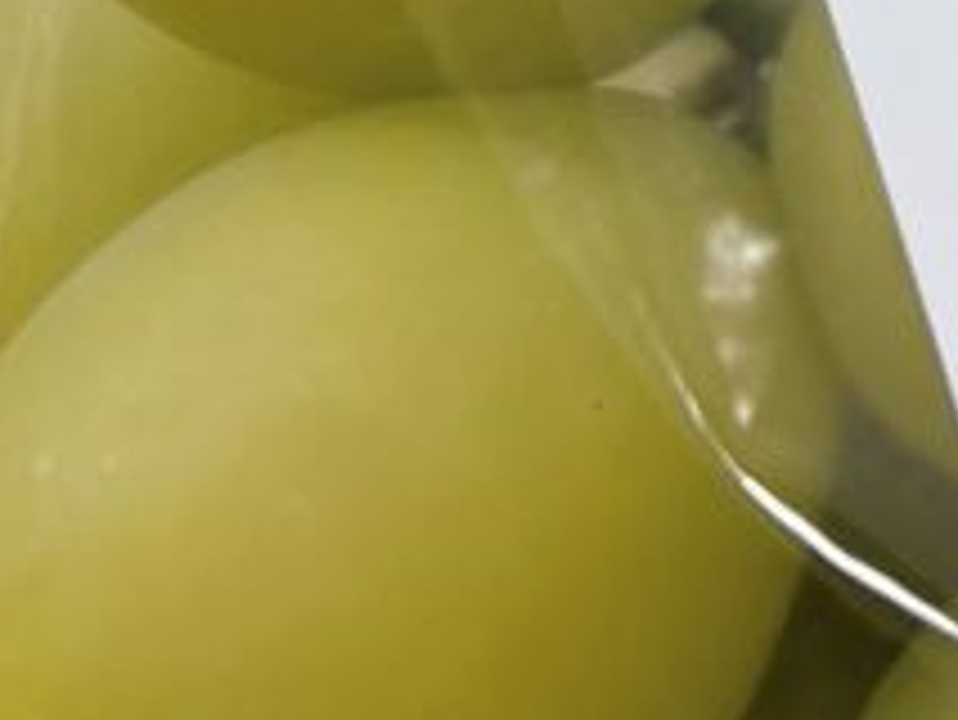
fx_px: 3240
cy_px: -346
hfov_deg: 14.0
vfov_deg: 12.1
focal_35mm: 117
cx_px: 1970
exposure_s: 1/230
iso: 40
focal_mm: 5.96
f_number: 1.6
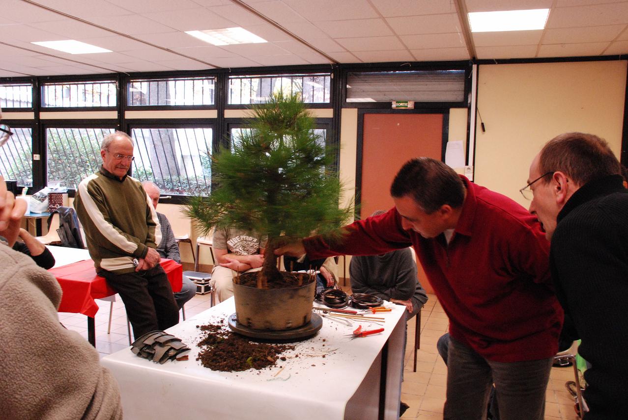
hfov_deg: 61.9
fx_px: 524
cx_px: 314
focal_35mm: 30
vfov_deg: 43.7
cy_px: 210
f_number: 11
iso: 1600
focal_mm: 20
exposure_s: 1/10
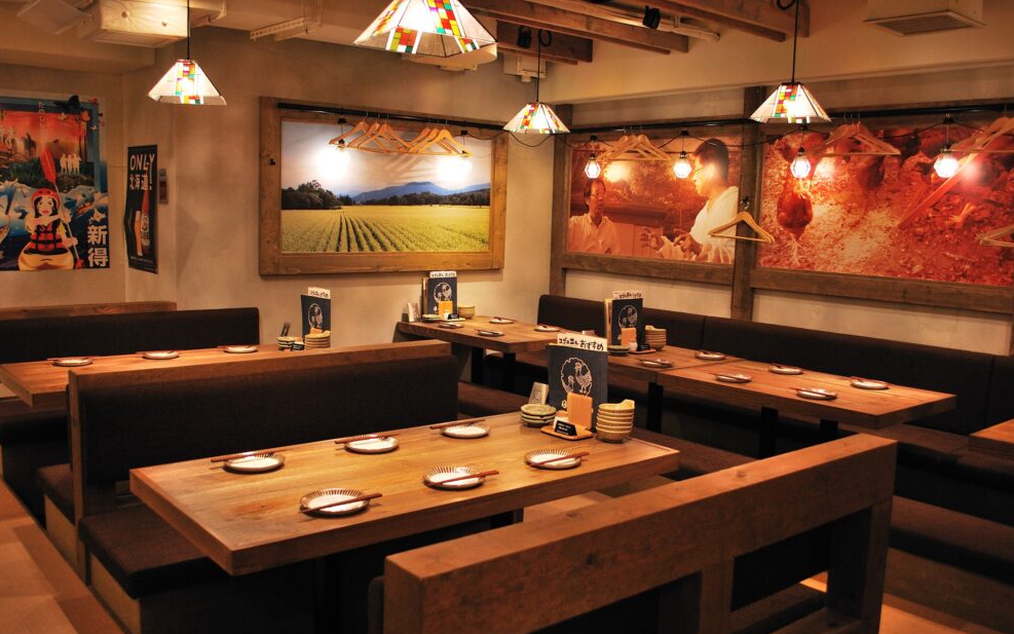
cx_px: 511
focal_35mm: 31
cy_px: 330
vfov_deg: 40.6
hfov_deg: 61.2
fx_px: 857
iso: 400
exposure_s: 1/25
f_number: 3.8
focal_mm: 20
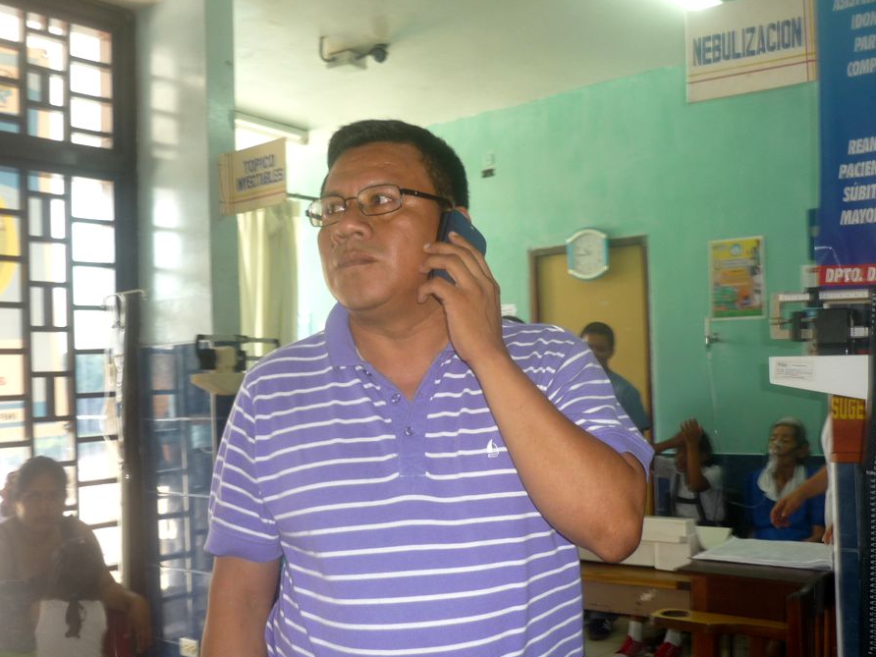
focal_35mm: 37
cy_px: 349
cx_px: 459
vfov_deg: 38.7
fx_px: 936
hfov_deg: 50.1
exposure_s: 1/30
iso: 100
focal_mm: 5.5
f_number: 2.8
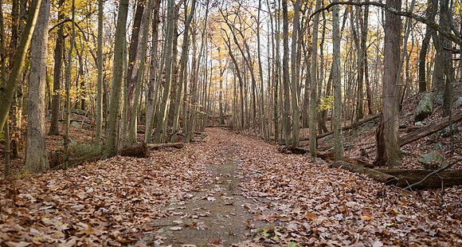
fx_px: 449
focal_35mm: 37
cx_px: 231
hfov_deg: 54.4
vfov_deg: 30.7
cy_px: 129
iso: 500
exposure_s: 1/125
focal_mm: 35
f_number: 4
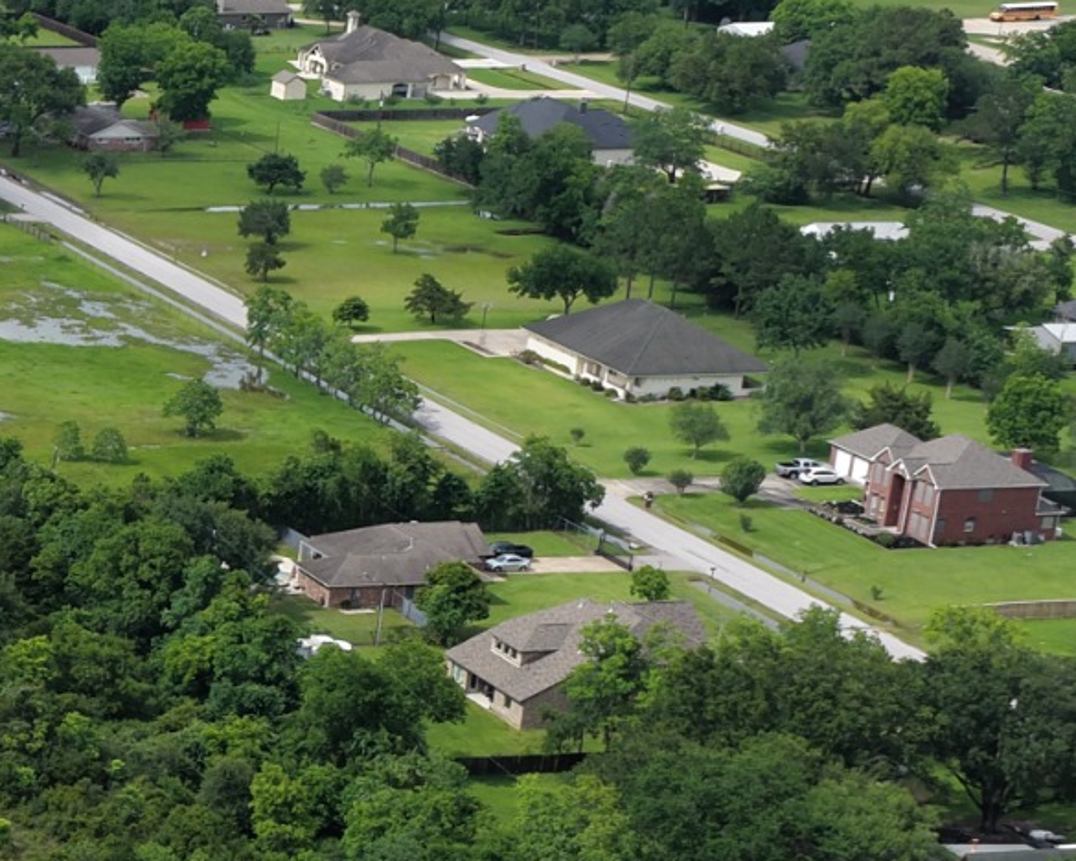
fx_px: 3662
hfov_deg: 14.1
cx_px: -1072
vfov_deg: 13.3
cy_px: 793
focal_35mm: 115
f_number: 2.8
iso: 125
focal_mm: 14.45
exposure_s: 1/1250
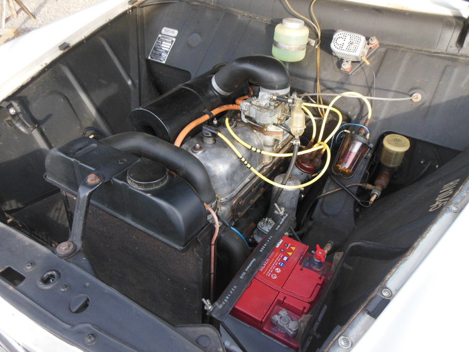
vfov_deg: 48.2
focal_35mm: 29
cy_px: 176
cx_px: 234
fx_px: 393
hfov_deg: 61.7
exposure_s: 1/250
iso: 250
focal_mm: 5.2
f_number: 3.3
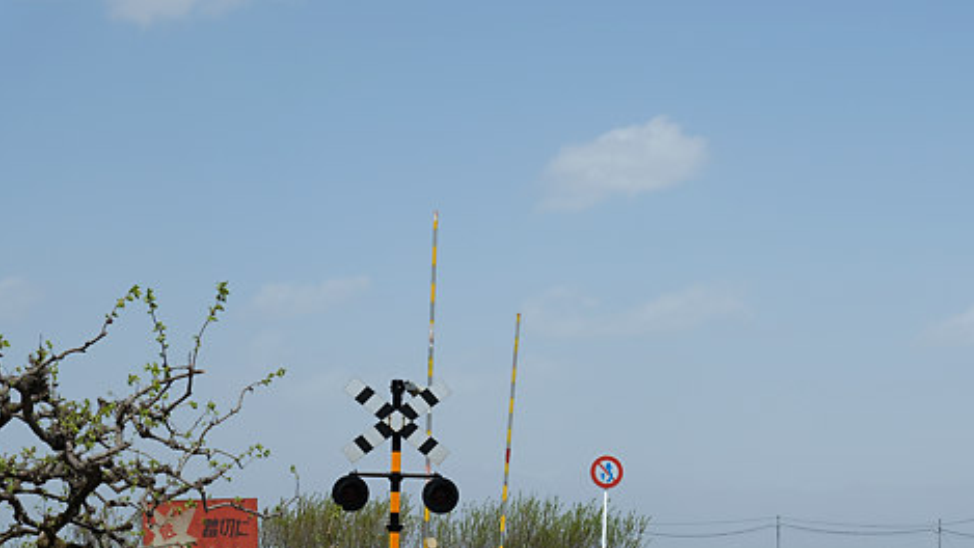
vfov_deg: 11.7
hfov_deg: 20.5
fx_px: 2661
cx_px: 777
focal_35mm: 103
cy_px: 513
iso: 125
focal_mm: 39.8
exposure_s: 1/240
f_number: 9
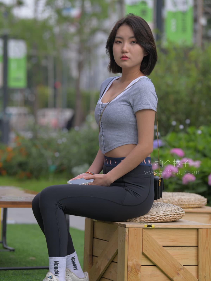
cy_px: 158
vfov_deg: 14.5
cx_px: 105
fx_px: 1105
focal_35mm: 136
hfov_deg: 10.9
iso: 180
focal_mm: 125
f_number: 4
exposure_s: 1/800
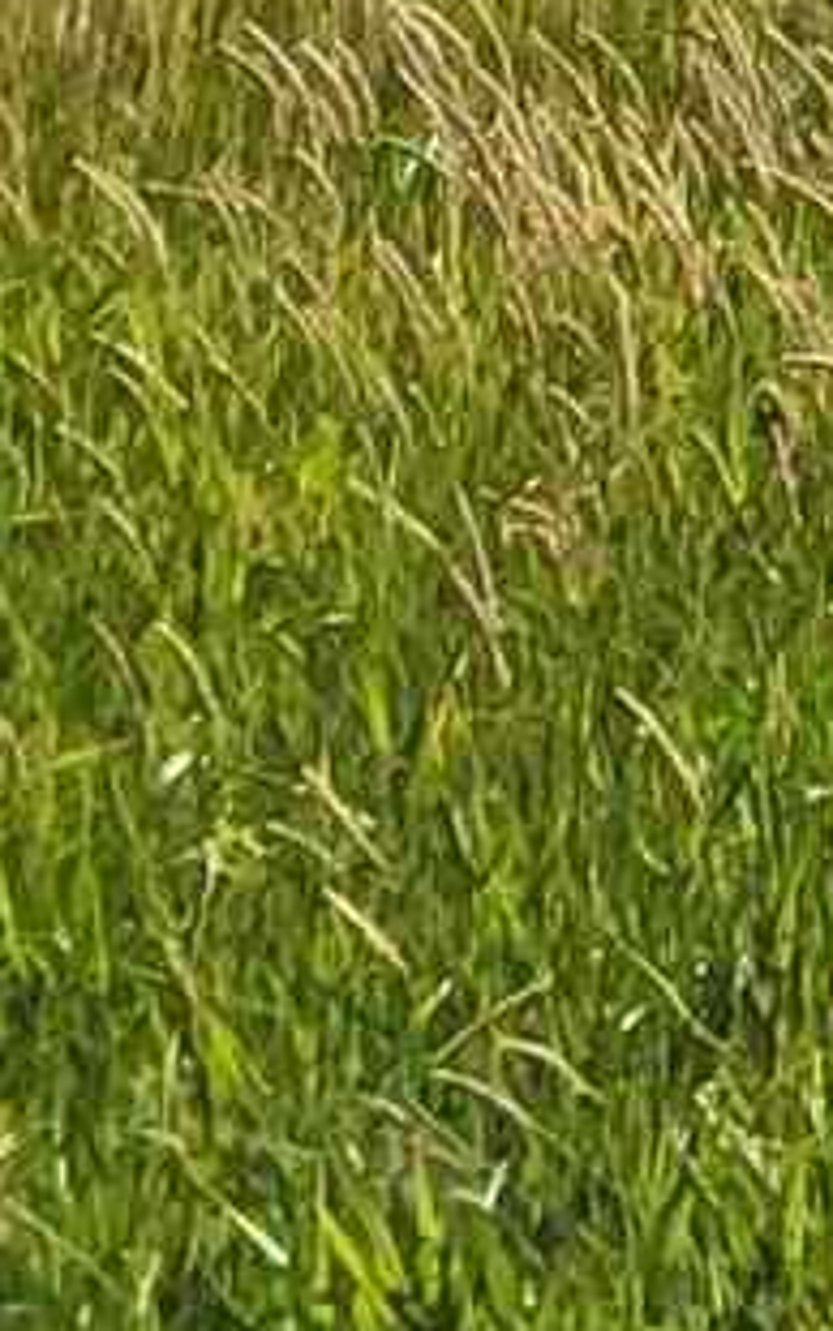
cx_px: 5625
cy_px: -3091
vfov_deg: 6.7
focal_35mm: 273
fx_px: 9907
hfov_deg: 3.8
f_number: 1.8
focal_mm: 5.4
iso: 40
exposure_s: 1/3134
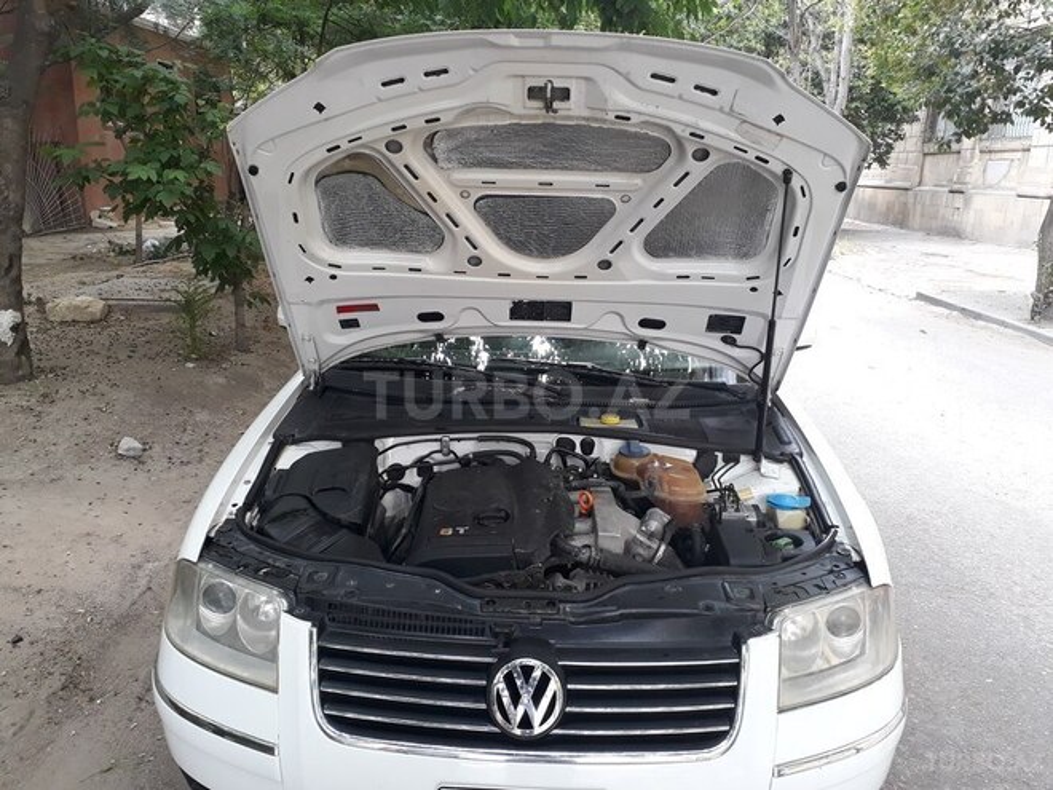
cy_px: 395
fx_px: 821
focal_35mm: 27
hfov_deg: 65.3
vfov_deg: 51.4
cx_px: 526
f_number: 1.9
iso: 64
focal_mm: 3.6
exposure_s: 1/100
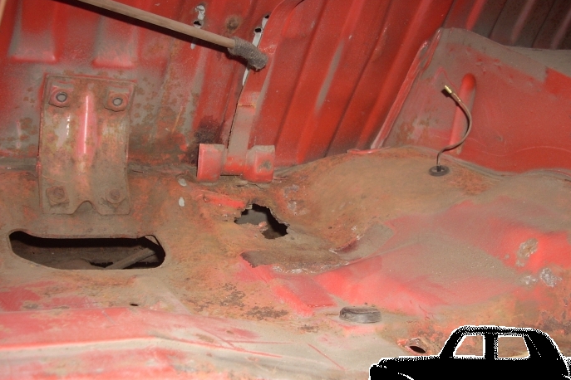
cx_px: 290
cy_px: 195
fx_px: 666
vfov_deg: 31.9
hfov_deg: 46.4
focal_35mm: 42
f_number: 2.8
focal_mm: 6.2
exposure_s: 1/60
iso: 64
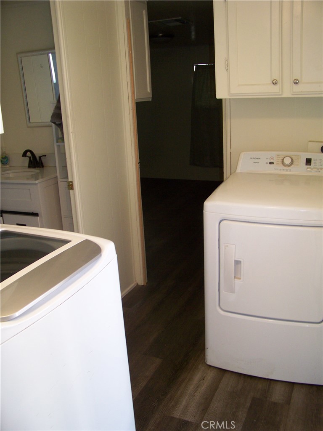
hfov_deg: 42.9
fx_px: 411
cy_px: 216
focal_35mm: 33
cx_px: 162
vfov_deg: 55.4
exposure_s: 1/30
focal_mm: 5.85
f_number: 2.8
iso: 160
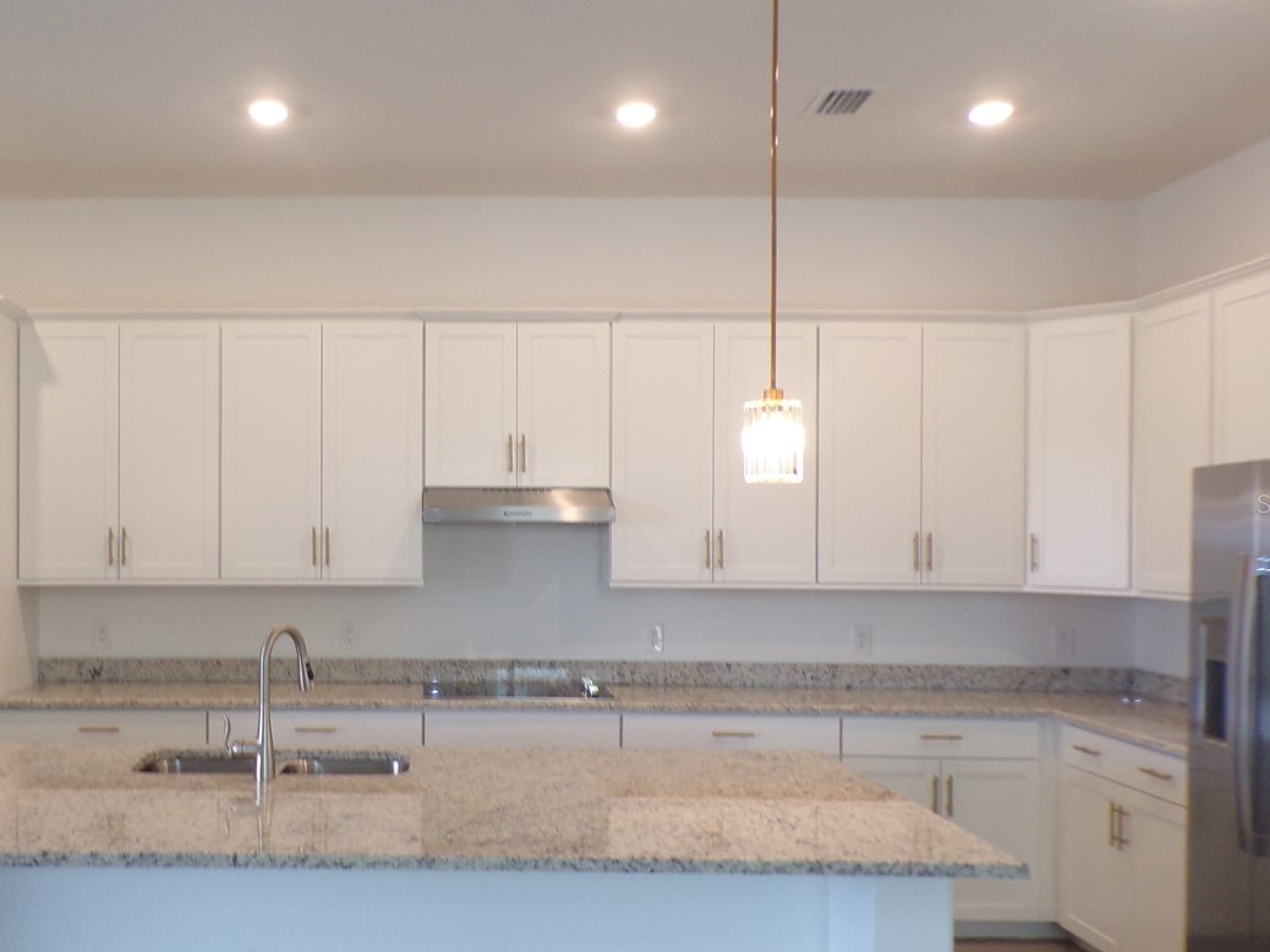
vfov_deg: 38.6
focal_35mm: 37
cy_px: 503
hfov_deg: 49.0
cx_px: 394
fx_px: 1357
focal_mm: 4.3
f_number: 3
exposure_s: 1/34
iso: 177
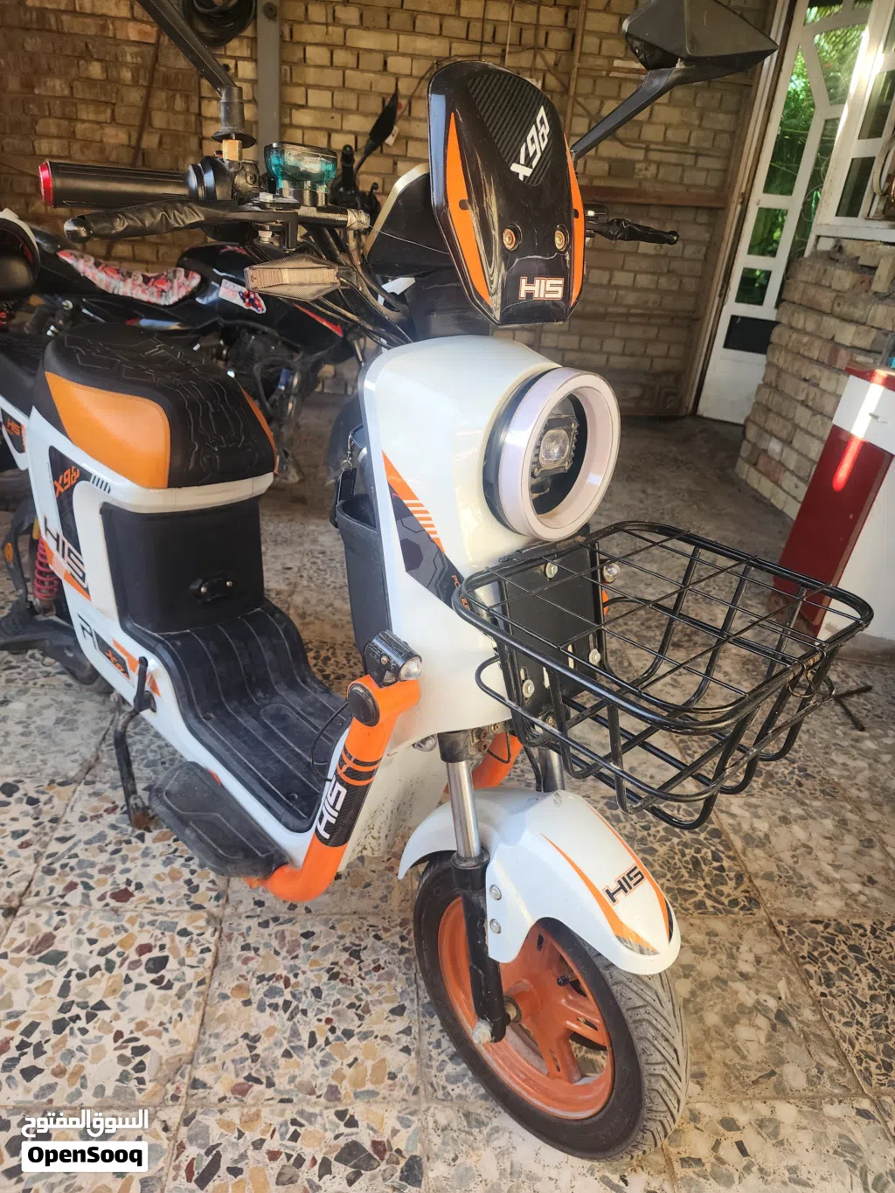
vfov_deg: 73.9
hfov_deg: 58.9
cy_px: 596
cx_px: 448
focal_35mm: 23
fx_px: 793
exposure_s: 1/180
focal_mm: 6.4
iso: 125
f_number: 1.8
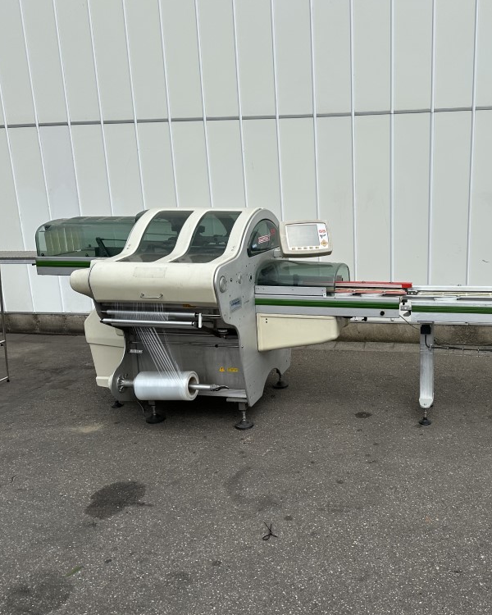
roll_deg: +1.2
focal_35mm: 32
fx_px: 582
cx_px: 347
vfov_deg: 55.7
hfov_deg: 44.8
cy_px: 311
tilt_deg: -13.0
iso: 80
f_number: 1.78
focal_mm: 6.86
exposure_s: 1/5525
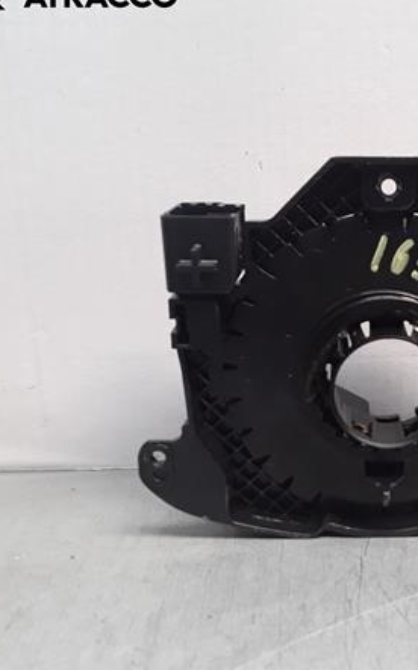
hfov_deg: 28.7
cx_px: 371
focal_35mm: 43
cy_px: 343
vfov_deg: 46.2
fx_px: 784
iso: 80
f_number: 1.9
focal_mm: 2.91
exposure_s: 1/50
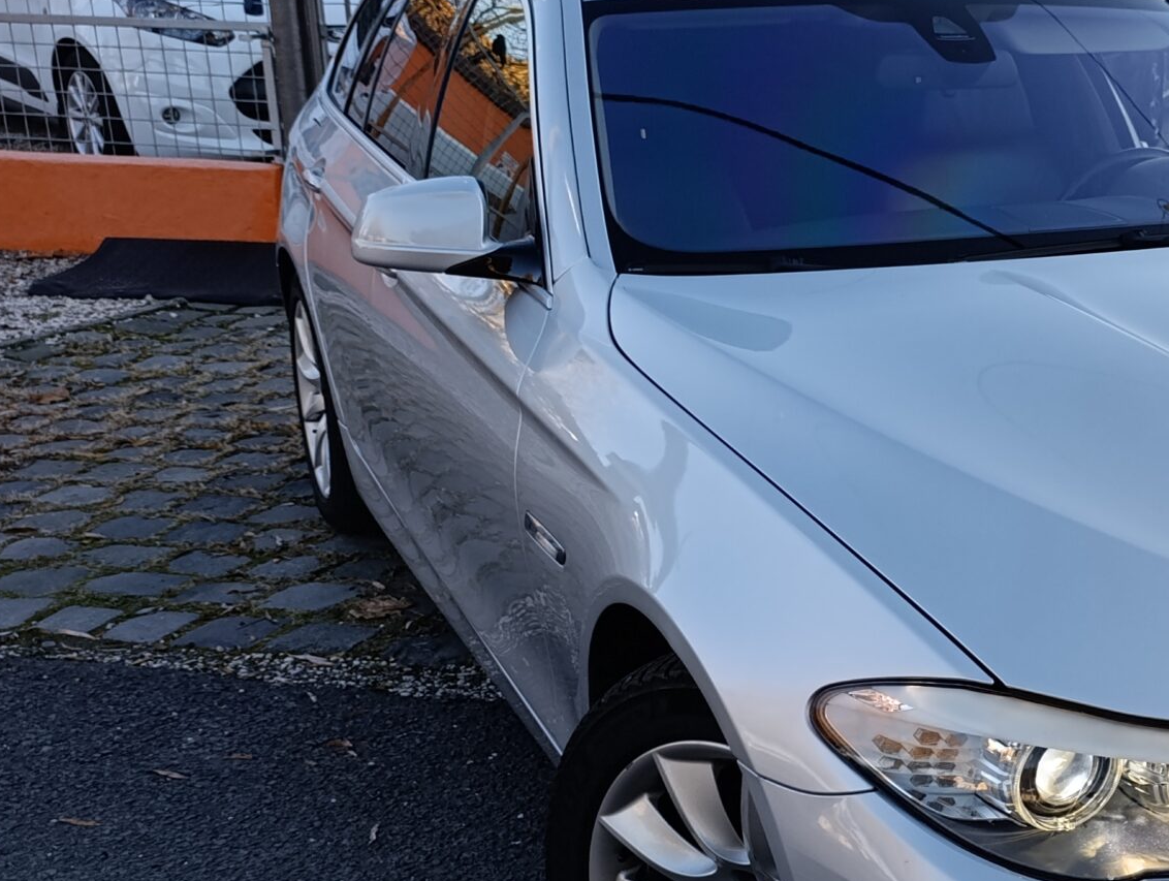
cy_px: 568
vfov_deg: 28.0
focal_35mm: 52
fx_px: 1759
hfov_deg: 33.2
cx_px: 1210
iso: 50
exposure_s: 1/103
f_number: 1.6
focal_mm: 6.14
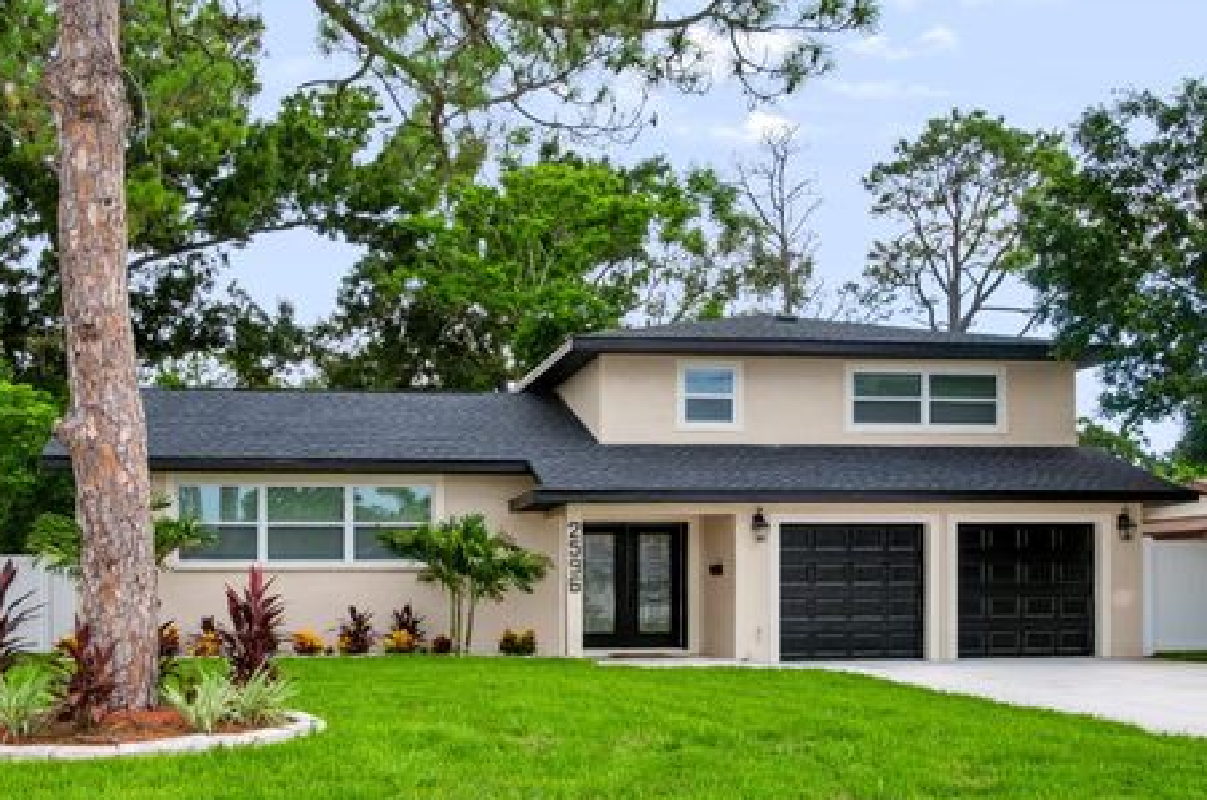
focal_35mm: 42
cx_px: 591
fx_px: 1391
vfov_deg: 32.1
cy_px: 373
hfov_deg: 46.9
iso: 200
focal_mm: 25
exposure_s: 1/200
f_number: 4
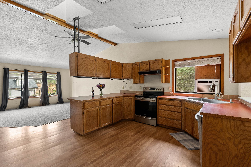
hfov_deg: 96.7
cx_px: 126
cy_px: 84
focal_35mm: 16
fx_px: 112
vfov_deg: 73.8
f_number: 8
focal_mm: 16
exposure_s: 1.6
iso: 400
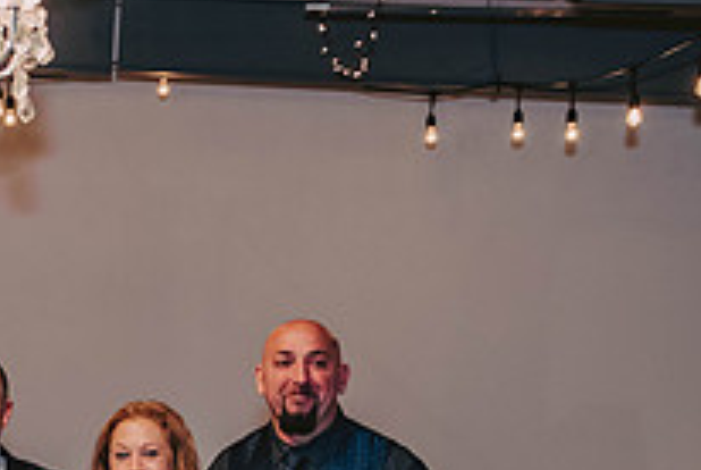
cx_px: -21
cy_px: 556
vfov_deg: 10.3
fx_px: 2554
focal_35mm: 131
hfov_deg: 15.3
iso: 1250
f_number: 3.2
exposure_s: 1/60
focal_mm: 44
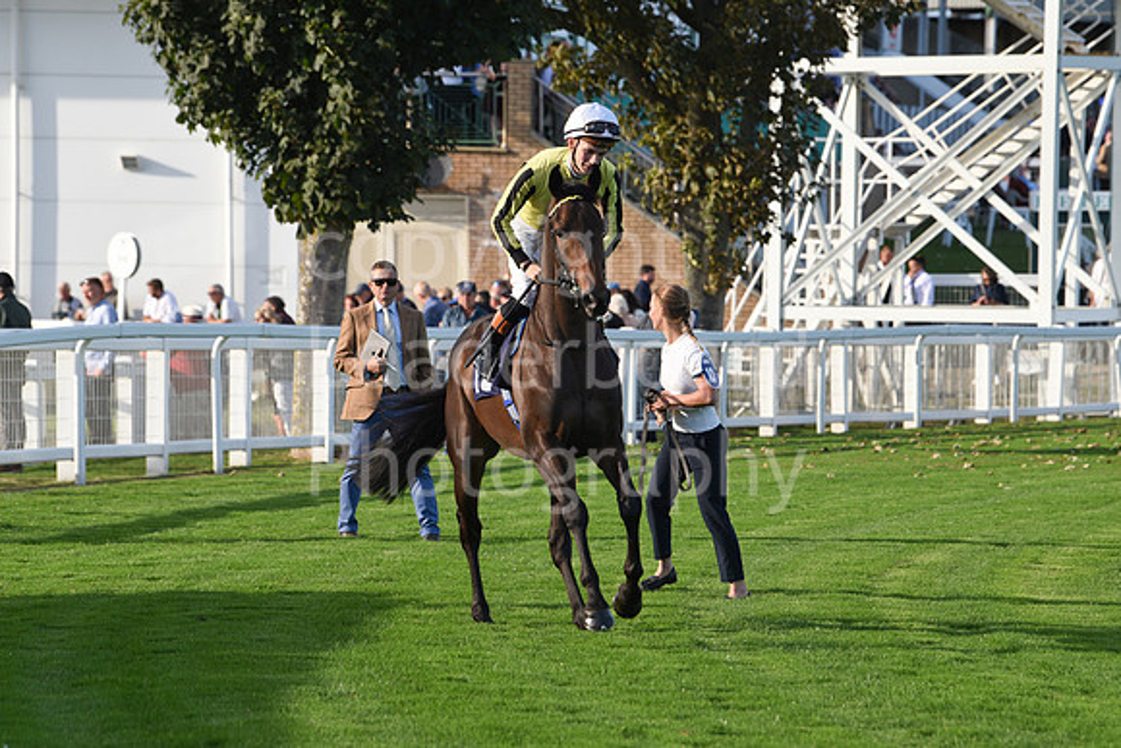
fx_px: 6229
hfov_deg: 10.3
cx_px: 560
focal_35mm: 200
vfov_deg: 6.9
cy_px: 374
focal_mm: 200
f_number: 6.3
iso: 400
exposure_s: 1/800
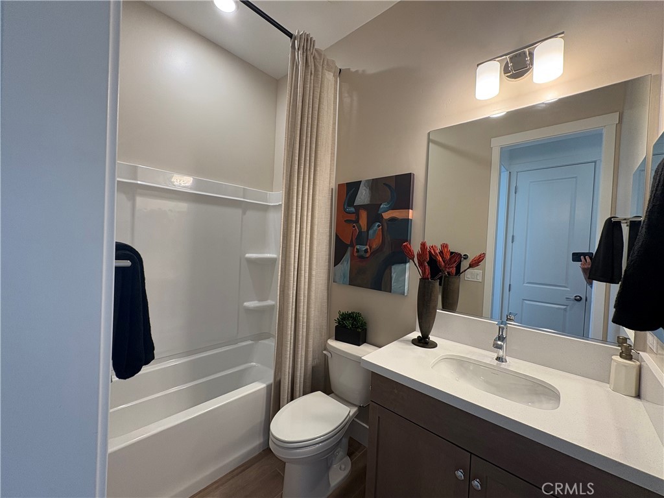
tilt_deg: -0.7
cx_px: 332
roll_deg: -2.2
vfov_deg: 85.7
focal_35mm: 14
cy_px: 249
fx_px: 269
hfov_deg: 102.1
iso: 125
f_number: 2.2
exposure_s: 1/60
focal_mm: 2.22
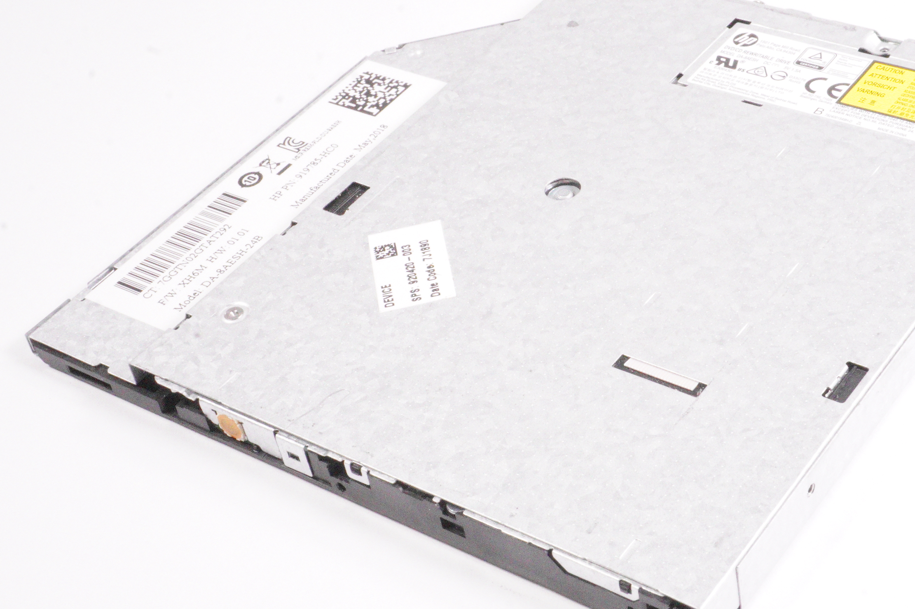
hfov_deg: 30.8
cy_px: 293
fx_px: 1651
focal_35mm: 65
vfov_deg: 20.9
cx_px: 580
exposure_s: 1/200
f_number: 25
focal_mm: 32
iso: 12800
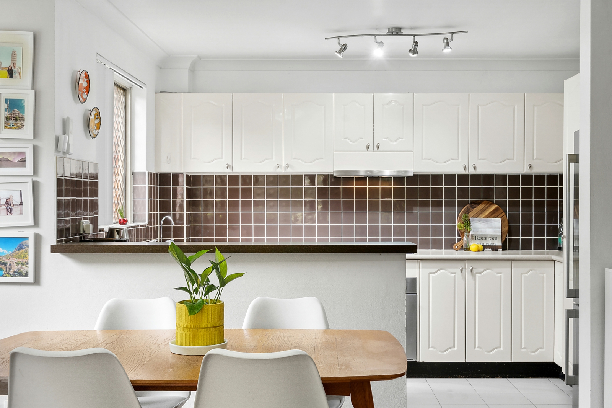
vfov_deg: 31.2
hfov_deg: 45.4
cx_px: 306
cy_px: 204
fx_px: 731
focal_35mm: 43
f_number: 11
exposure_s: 1/8
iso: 400
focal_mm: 29
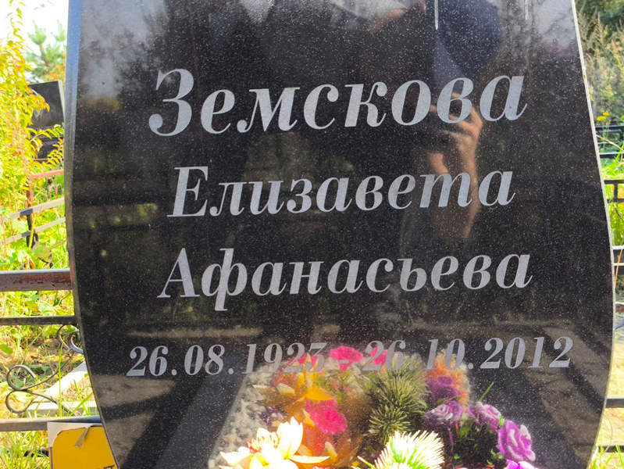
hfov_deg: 38.2
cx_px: 312
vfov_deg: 29.1
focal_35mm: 50
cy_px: 234
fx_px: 902
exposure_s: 1/151
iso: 50
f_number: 1.7
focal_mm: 4.71
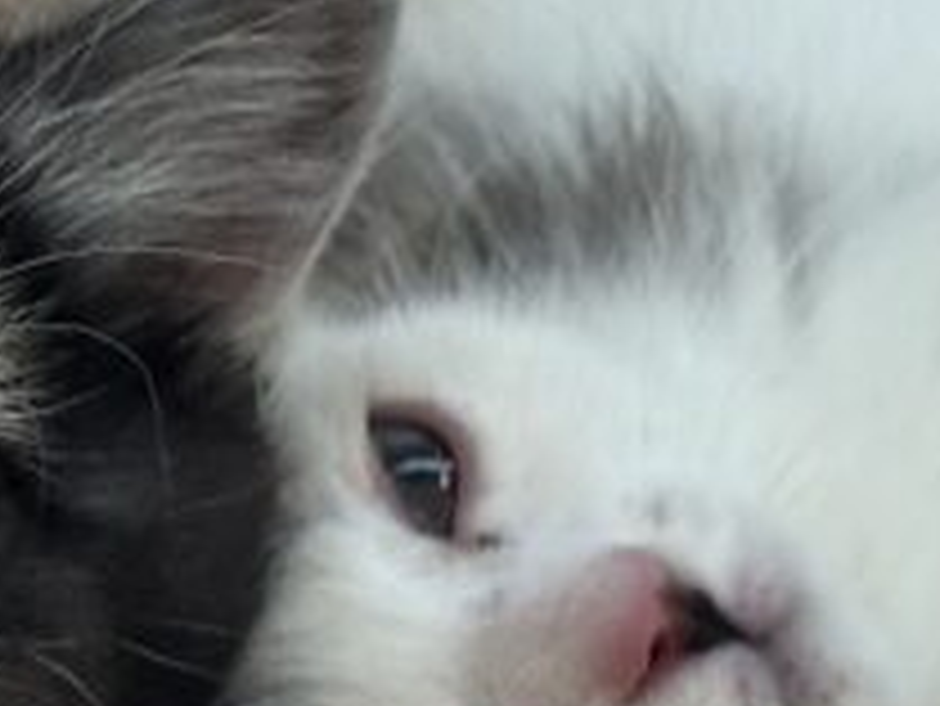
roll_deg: -4.0
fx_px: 8124
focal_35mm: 299
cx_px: -144
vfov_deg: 5.0
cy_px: 418
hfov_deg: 6.6
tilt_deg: -35.9
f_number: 1.6
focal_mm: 5.96
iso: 25
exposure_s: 1/50
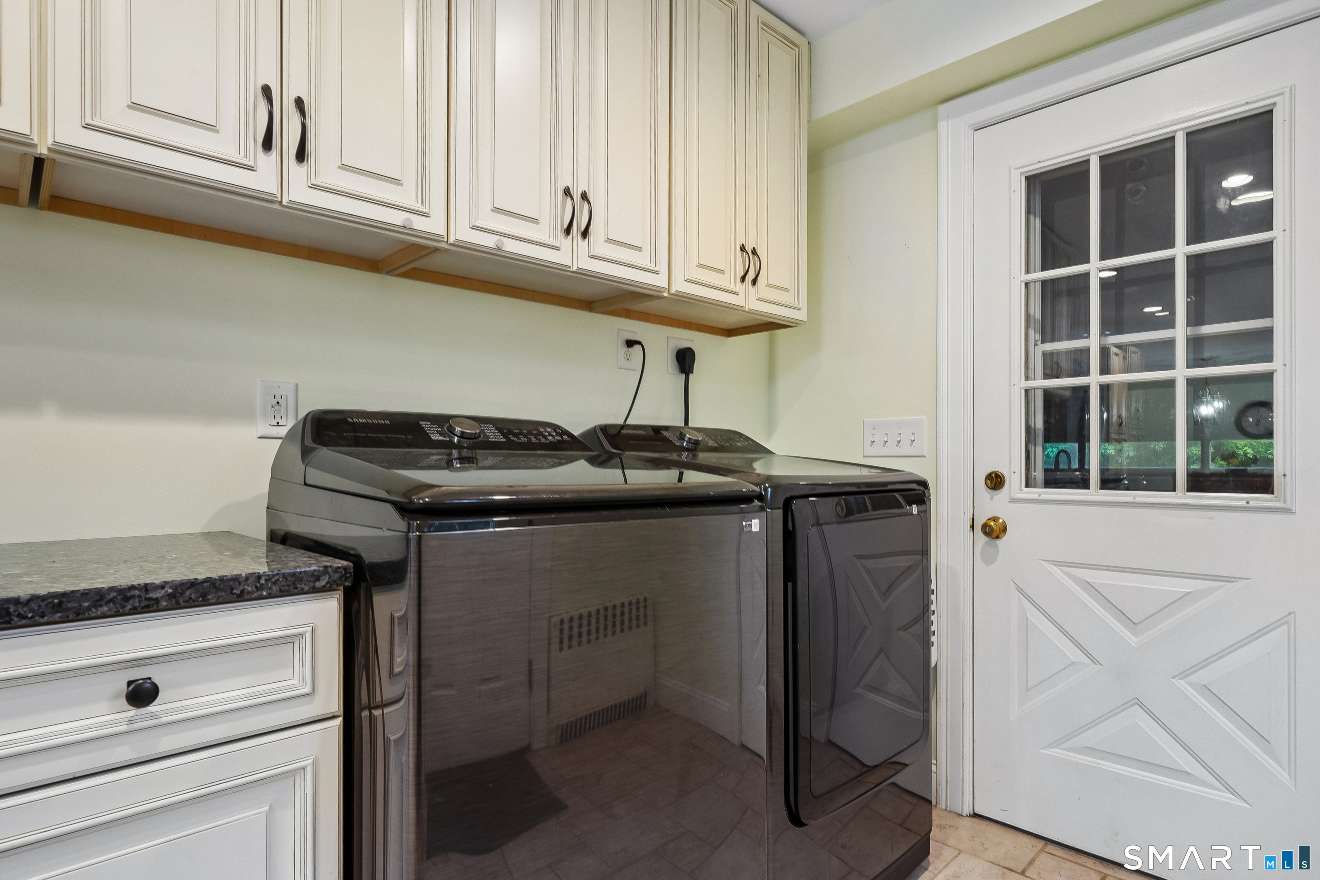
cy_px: 440
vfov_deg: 67.4
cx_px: 660
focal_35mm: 18
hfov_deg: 90.0
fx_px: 660
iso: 400
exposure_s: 1/2
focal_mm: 18
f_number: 13
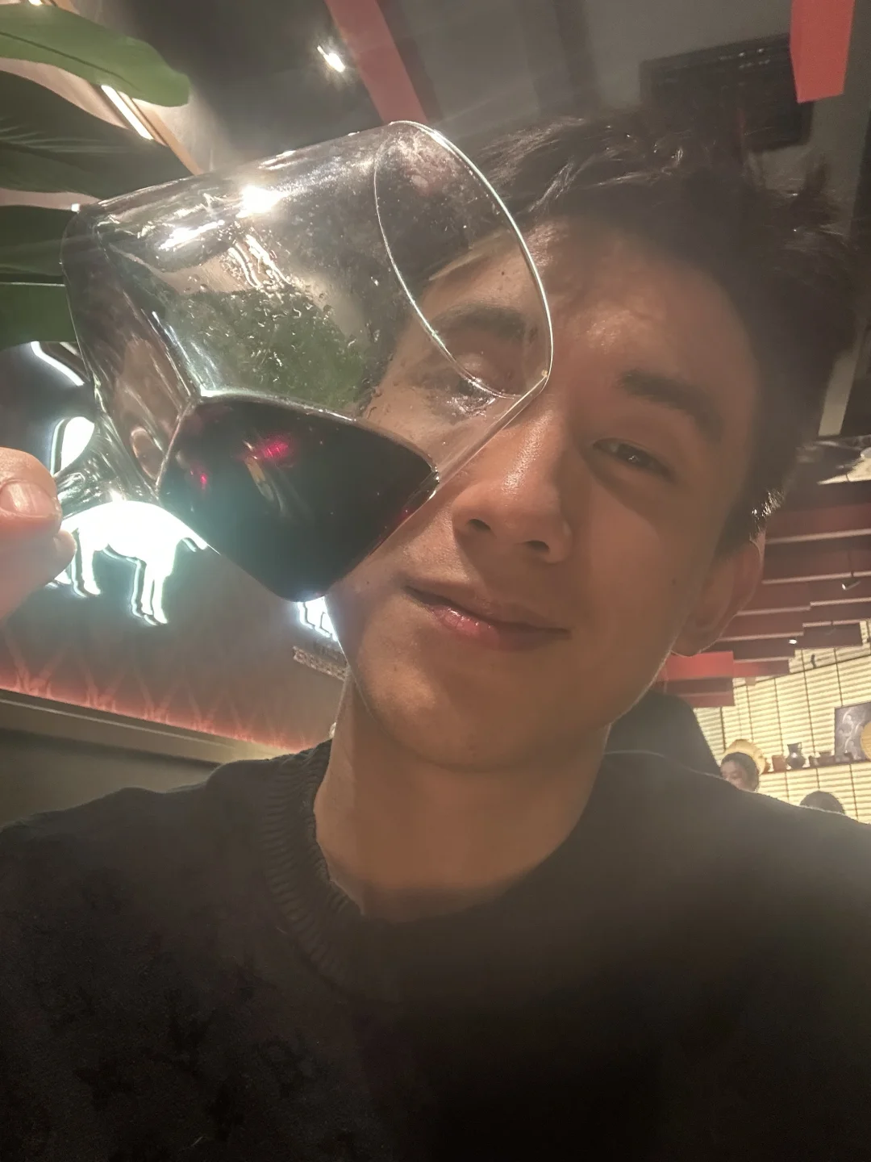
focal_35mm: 30
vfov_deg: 60.0
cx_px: 436
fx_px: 1006
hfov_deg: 46.8
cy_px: 581
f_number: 1.9
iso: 320
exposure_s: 1/51
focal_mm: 2.69
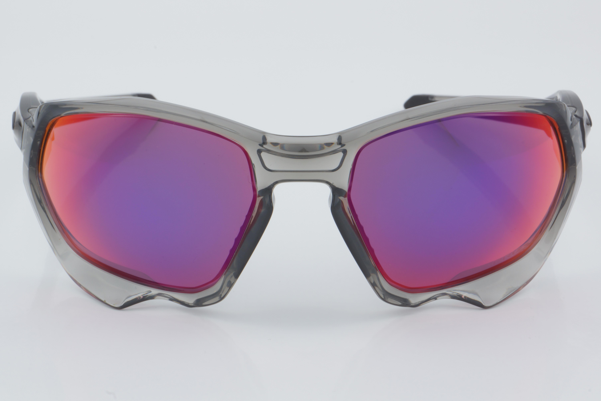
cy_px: 200
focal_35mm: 75
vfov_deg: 18.2
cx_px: 300
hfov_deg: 27.0
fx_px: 1252
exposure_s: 1/4
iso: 100
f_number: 32
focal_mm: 50
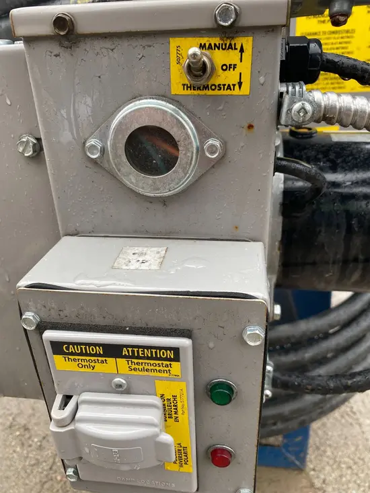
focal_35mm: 26
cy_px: 246
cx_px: 185
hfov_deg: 53.1
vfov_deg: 67.3
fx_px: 370
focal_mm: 4.25
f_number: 1.8
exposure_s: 1/122
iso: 40
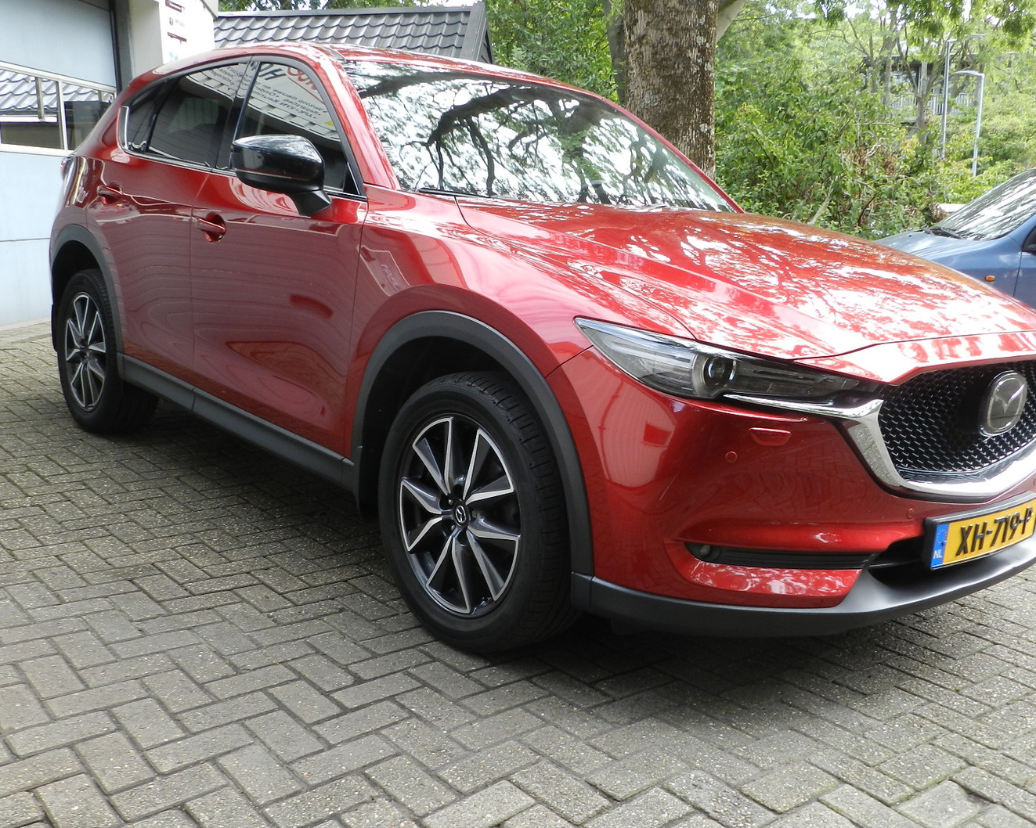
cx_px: 540
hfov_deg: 52.8
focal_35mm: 34
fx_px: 1042
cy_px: 412
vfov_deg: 43.3
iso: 160
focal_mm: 5.6
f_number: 3.7
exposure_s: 1/125
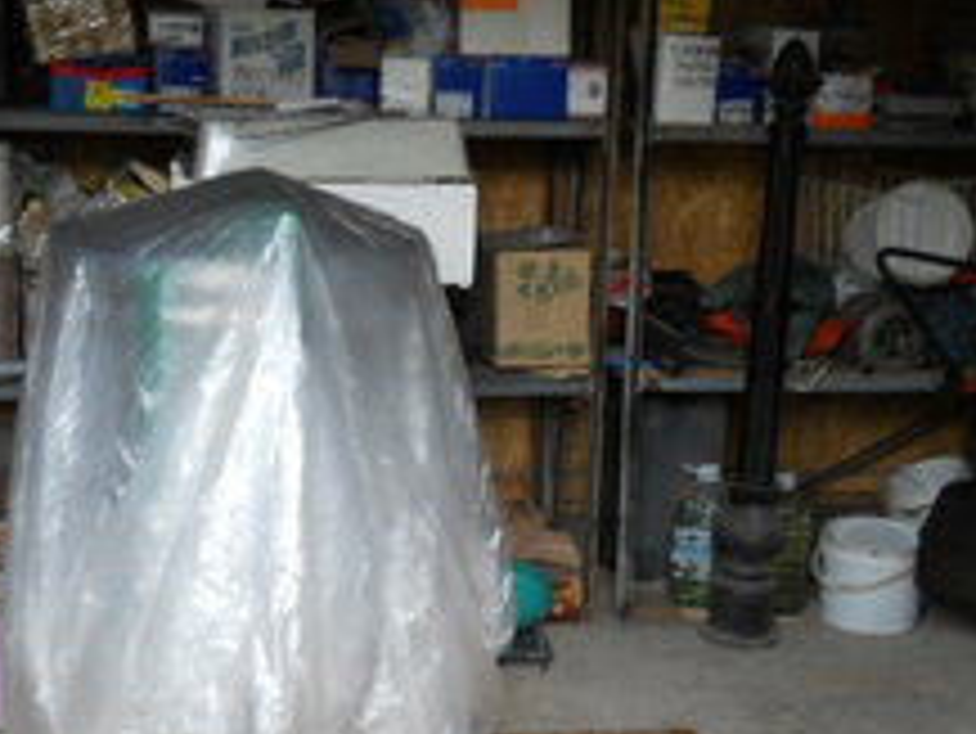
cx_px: 441
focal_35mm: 66
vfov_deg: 22.1
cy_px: 516
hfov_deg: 29.4
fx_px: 1862
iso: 100
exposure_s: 1/30
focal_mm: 6.72
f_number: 3.1
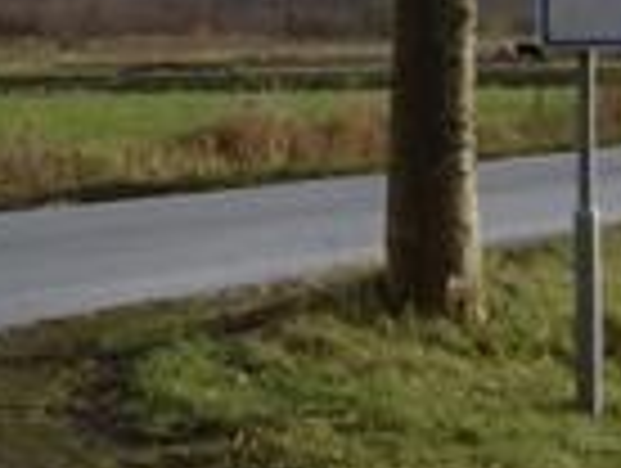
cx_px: 837
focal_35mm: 176
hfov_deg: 10.9
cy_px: -436
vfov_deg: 8.1
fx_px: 3163
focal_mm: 7.9
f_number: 2.8
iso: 64
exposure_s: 1/640
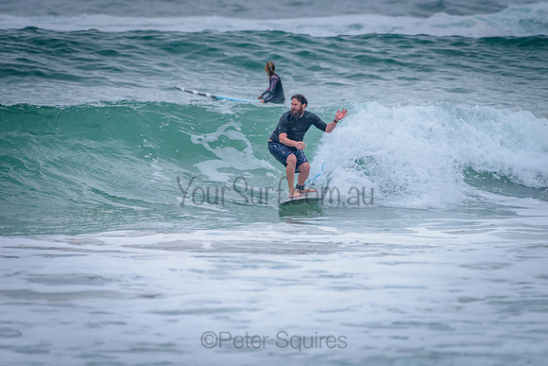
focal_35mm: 613
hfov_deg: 3.4
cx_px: 223
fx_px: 9332
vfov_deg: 2.2
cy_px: 165
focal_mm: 500
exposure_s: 1/2000
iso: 800
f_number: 6.3
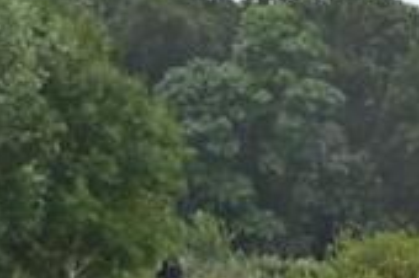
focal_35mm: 263
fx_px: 3058
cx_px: 1075
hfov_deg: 7.3
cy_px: 540
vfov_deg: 5.1
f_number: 4.5
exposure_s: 1/320
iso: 400
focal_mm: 45
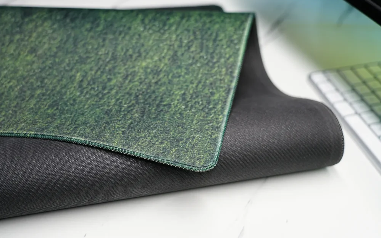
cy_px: 122
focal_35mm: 47
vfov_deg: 27.4
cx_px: 190
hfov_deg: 42.6
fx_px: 488
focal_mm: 46
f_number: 4
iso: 640
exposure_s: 1/100
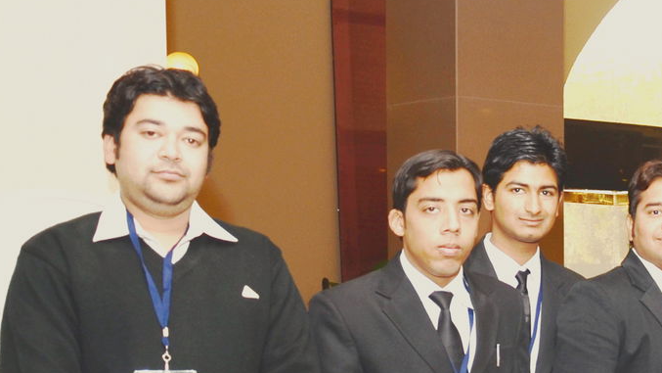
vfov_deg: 14.7
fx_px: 1404
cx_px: 896
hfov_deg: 23.1
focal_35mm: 80
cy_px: 436
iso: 200
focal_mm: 18
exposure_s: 1/125
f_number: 4
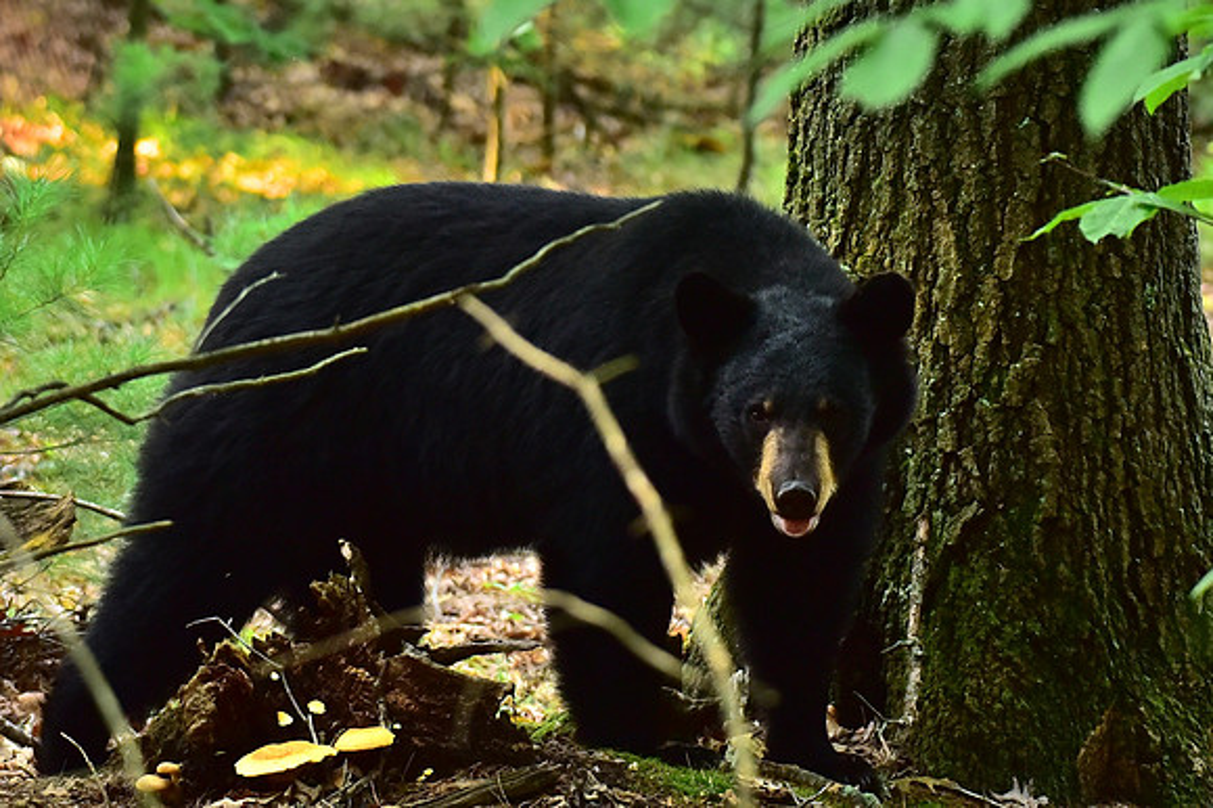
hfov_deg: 10.3
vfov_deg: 6.9
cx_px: 606
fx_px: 6735
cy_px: 404
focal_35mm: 200
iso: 800
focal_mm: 200
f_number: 5.6
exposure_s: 1/125
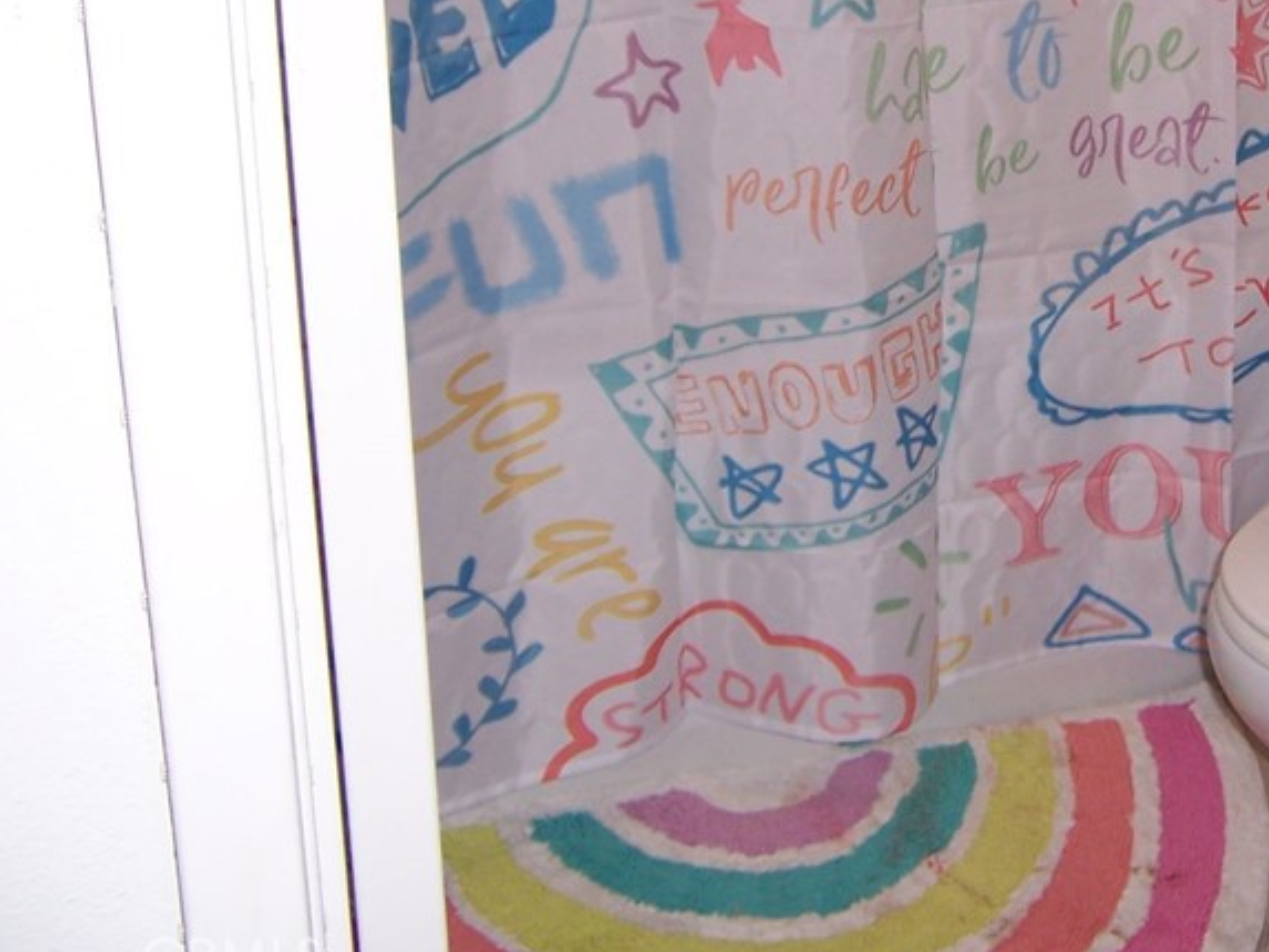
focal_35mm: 59
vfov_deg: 24.3
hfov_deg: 31.7
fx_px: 2163
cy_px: 139
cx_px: 1045
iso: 80
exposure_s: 1/60
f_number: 2.8
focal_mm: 5.5
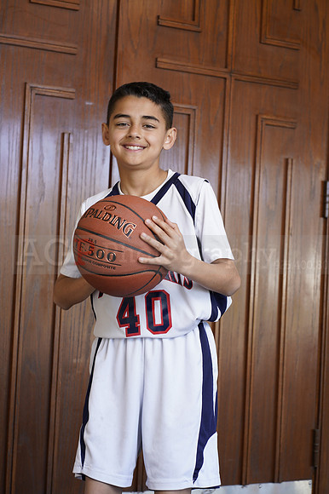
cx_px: 164
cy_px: 247
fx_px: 1167
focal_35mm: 85
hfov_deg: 16.1
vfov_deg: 23.9
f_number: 5.6
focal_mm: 85
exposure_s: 1/60
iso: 200
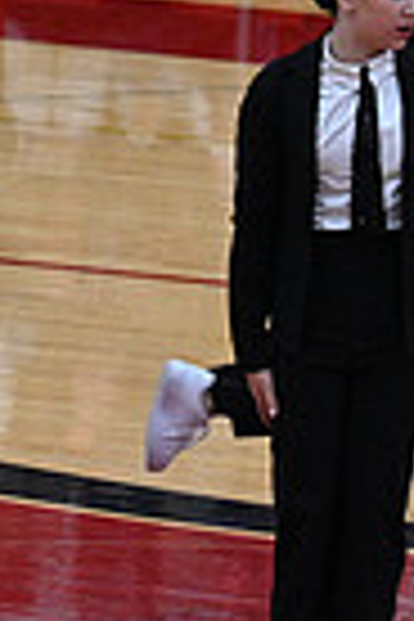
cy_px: 20
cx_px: -729
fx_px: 9452
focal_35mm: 548
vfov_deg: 3.8
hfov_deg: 2.5
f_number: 4
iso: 4000
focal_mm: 130
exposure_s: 1/400
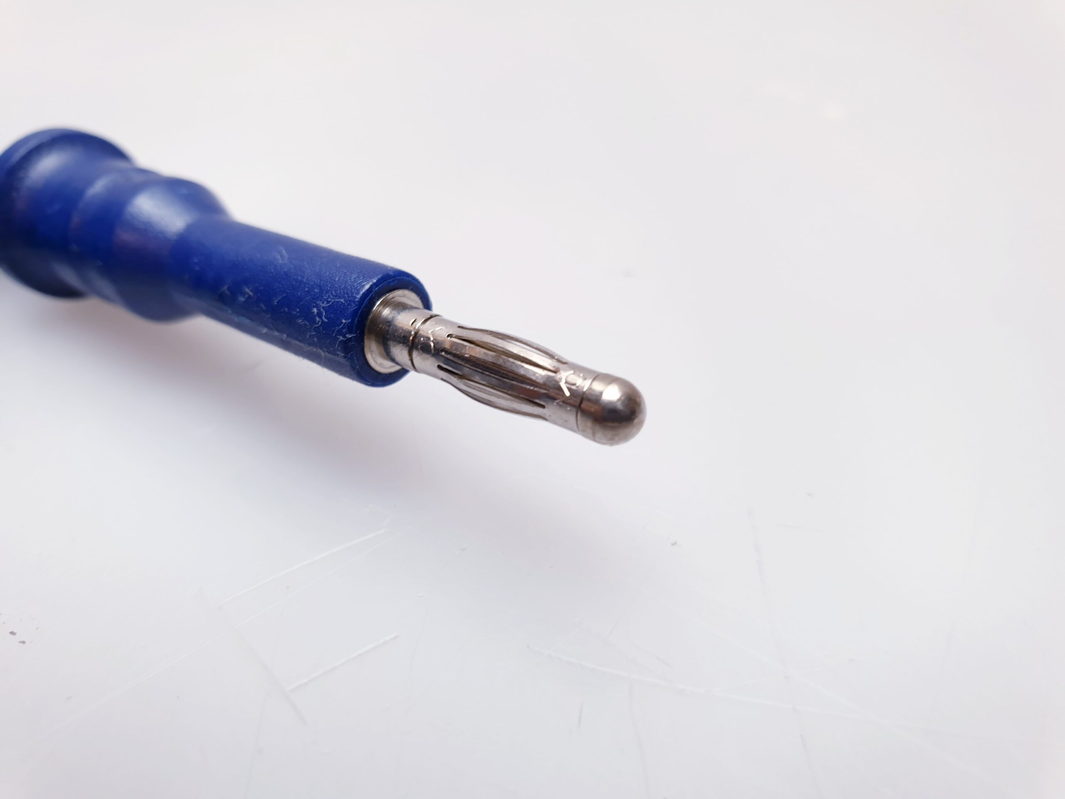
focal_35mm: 26
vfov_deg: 53.1
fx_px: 800
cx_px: 532
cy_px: 400
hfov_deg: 67.3
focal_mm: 4.3
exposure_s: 1/50
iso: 64
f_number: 2.4
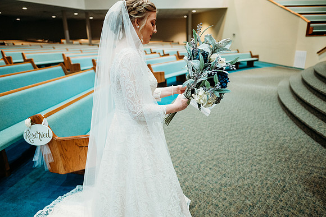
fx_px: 217
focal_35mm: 24
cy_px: 108
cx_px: 163
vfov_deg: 53.2
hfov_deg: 73.7
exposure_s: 1/100
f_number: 1.8
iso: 2000
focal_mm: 24
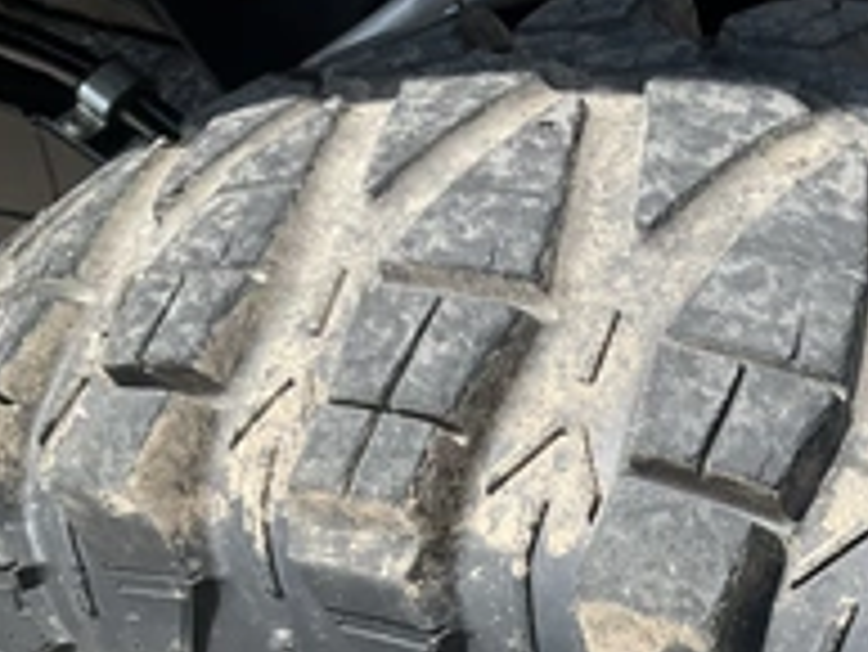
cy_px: 652
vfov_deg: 23.4
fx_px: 1505
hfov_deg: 30.1
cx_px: 855
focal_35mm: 60
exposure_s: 1/829
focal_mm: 3
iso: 25
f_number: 1.8
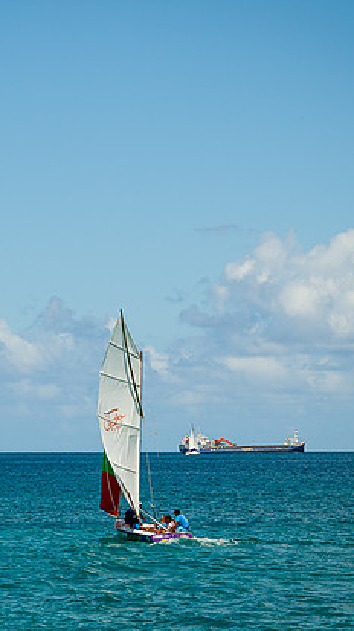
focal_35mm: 194
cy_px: 311
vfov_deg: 11.1
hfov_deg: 6.3
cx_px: 168
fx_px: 3241
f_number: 8
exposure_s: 1/320
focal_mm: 105
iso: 80
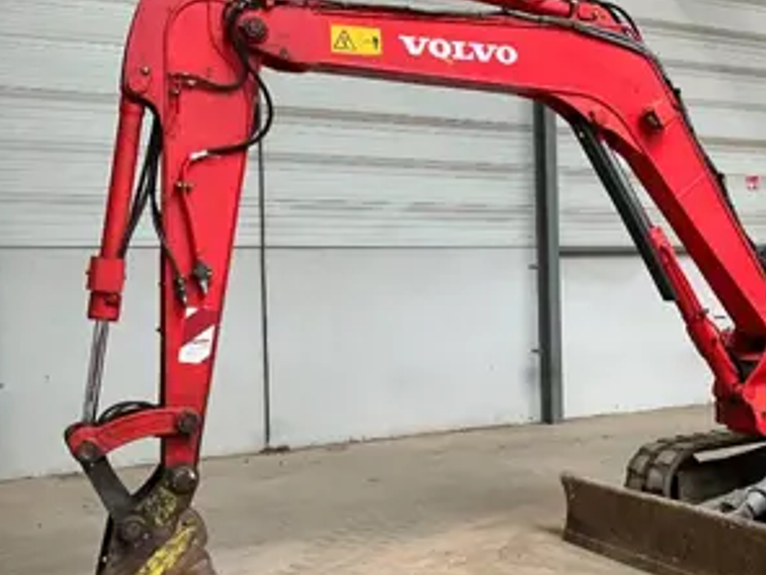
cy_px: 300
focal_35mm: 47
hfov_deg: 39.0
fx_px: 1040
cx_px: 600
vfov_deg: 30.9
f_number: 1.8
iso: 64
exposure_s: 1/70
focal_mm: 3
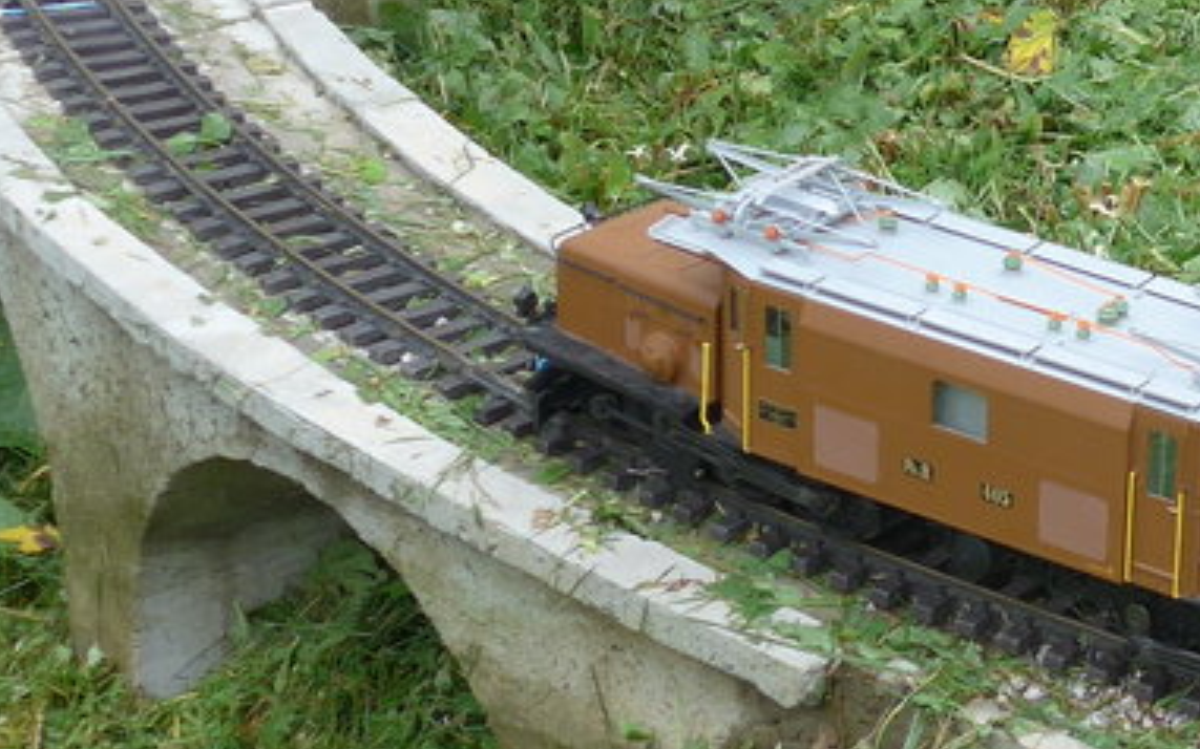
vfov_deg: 9.6
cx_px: 1254
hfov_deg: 14.9
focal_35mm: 137
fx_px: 4480
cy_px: 327
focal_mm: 8.4
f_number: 2.8
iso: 80
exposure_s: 1/500
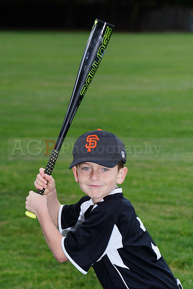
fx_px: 1455
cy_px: 144
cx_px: 96
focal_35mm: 181
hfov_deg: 7.6
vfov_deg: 11.4
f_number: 8
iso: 200
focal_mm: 181
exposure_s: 1/200
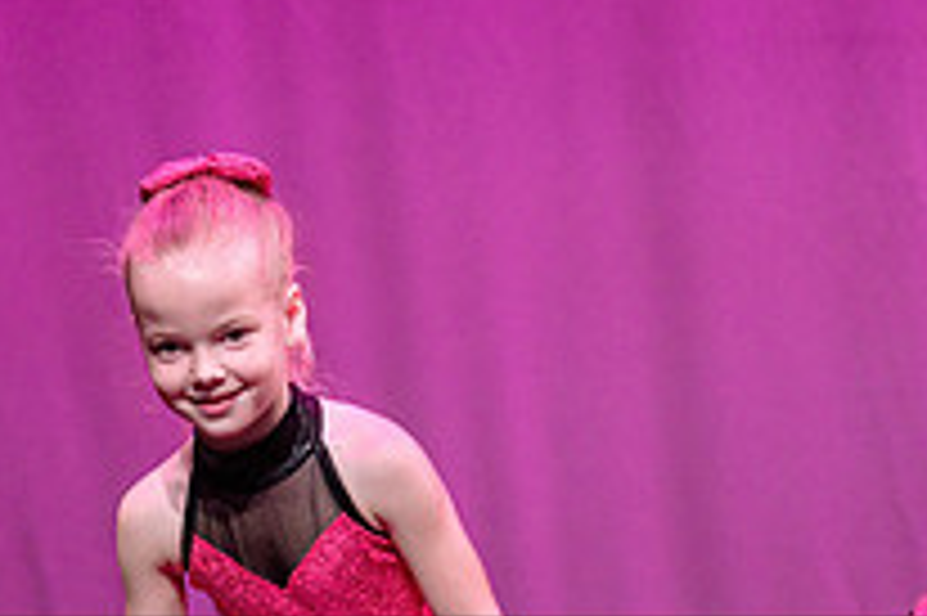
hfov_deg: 2.6
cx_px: 601
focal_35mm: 793
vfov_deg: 1.7
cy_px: 581
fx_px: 20403
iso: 1250
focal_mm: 200
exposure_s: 1/320
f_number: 2.8
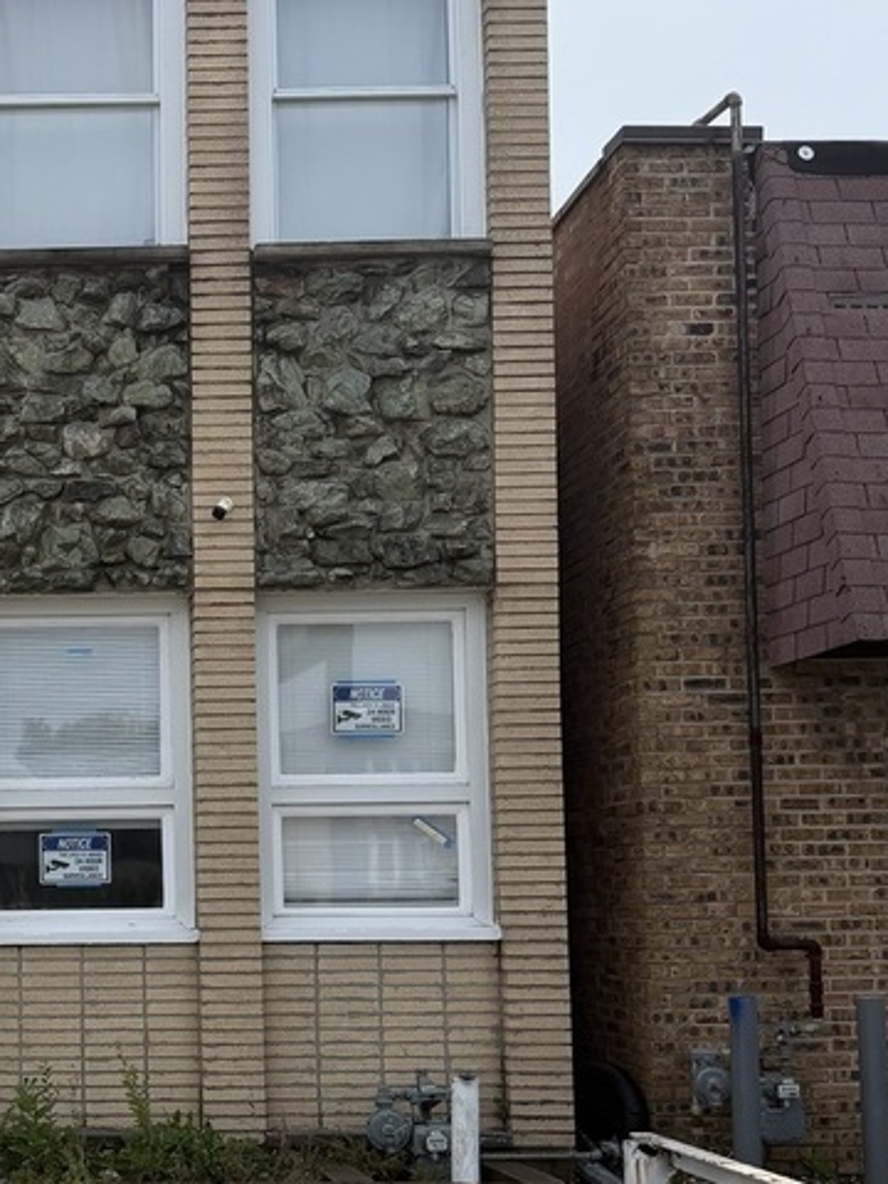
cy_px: 794
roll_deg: +0.4
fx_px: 1847
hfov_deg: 25.5
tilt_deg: +3.6
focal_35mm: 54
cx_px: -30
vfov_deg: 35.2
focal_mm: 6.76
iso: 100
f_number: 1.78
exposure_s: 1/7353
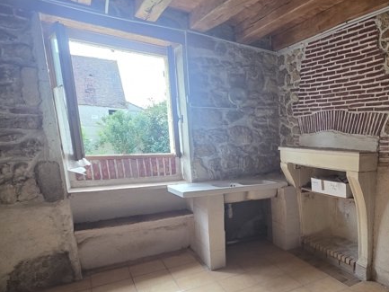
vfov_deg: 55.9
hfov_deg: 61.4
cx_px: 344
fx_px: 270
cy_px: 190
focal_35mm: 24
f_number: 1.9
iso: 125
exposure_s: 1/120
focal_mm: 2.2
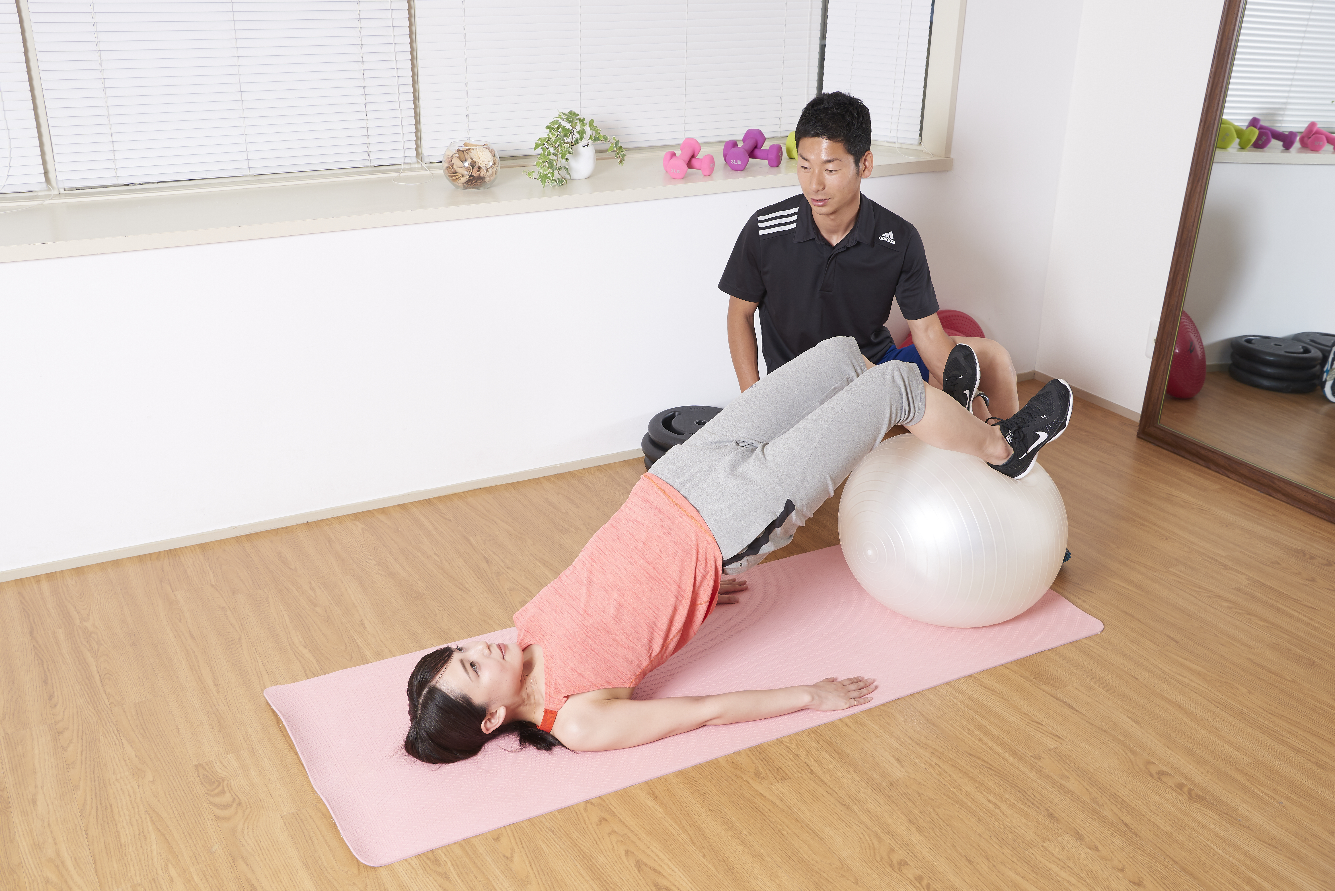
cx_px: 668
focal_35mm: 38
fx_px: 1410
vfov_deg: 35.1
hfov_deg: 50.7
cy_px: 446
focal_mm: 38
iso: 200
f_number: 8
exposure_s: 1/125
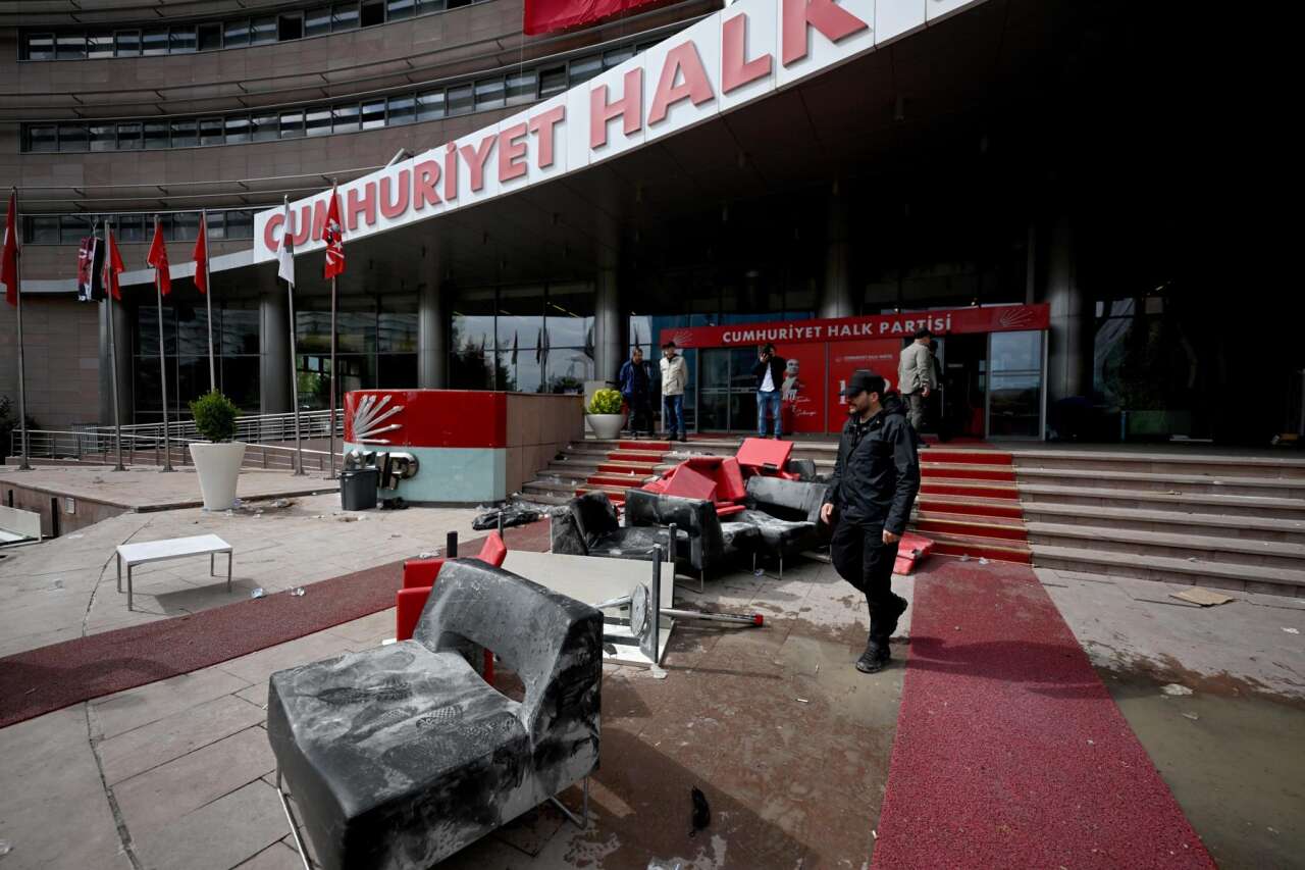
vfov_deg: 81.2
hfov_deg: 104.3
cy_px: 435
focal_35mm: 14
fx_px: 507
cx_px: 652
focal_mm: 14
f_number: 2.8
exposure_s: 1/8000
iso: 400
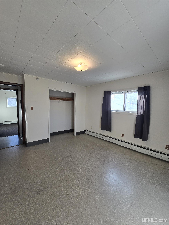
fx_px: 85
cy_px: 112
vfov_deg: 106.2
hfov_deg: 89.9
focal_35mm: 13
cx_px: 84
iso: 80
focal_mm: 2.2
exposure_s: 1/120
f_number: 2.2
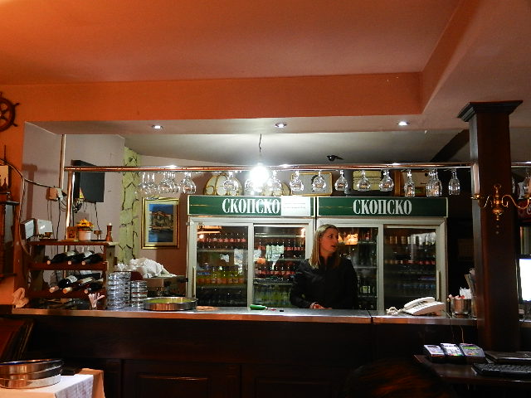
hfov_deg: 55.4
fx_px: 506
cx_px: 266
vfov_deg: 42.9
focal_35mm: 33
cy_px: 199
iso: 400
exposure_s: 1/8
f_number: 3.8
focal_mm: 5.9
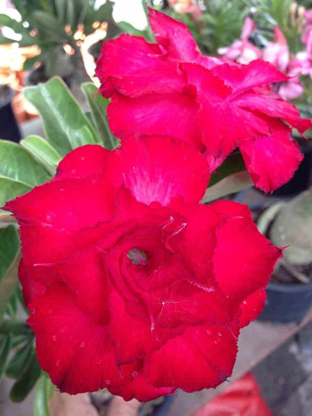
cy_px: 208
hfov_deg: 42.9
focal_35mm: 33
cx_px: 156
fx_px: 397
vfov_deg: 55.4
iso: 80
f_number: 2.4
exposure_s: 1/120
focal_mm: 4.12
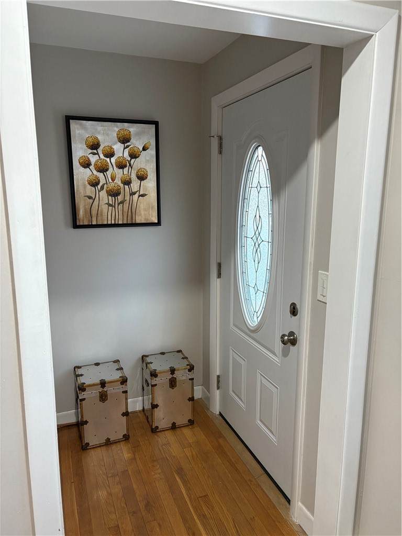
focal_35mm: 26
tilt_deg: -10.0
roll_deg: -0.2
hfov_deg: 53.1
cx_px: 201
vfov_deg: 67.3
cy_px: 268
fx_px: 403
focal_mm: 5.96
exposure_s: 1/60
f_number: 1.6
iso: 160
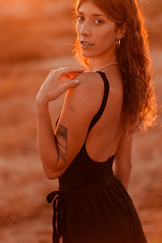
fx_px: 539
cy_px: 107
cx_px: 88
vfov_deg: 25.3
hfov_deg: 17.1
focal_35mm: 80
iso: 100
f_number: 1.4
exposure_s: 1/1600
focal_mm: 58
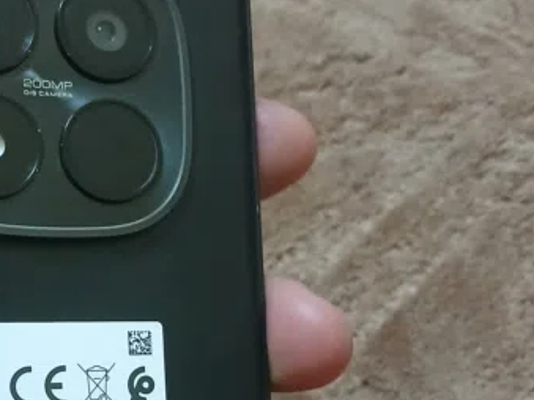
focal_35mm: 51
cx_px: 110
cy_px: 335
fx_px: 786
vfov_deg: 27.8
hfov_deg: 36.3
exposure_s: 1/14.3
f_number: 1.8
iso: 800
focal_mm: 3.98
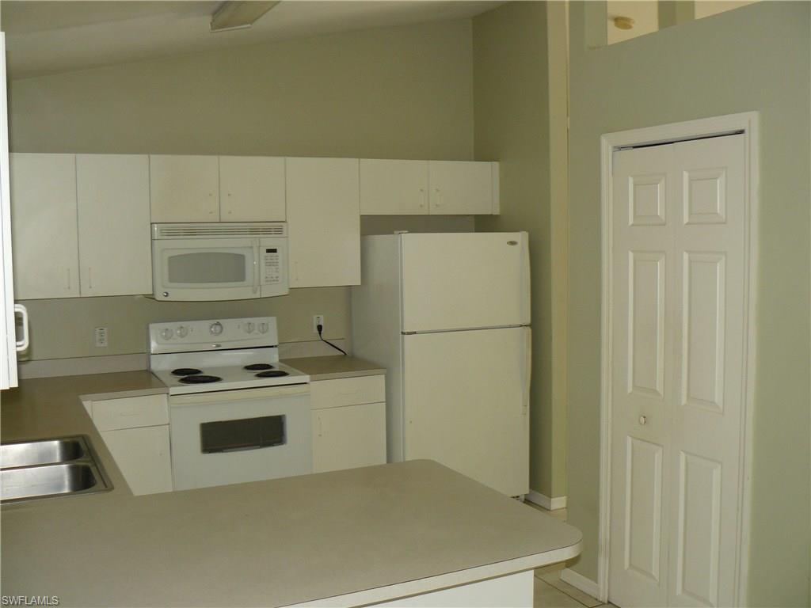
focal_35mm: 36
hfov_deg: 51.4
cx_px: 406
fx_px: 843
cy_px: 304
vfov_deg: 39.7
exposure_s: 1/30
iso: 100
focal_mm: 6
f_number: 2.8
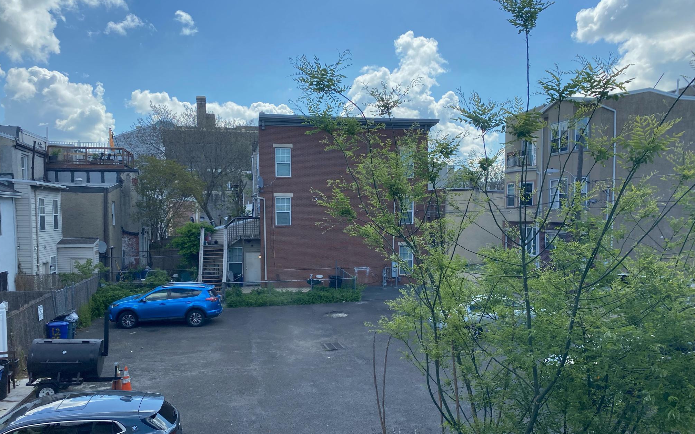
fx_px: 530
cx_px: 343
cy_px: 247
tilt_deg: -3.8
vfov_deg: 44.4
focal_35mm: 28
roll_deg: +1.4
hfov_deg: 66.5
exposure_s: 1/2222
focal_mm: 4.25
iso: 32
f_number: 1.8
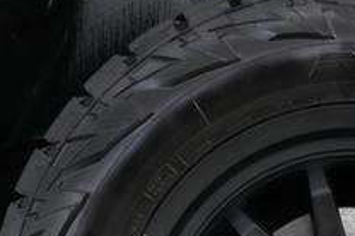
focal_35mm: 77
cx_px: 350
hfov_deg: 25.2
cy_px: 352
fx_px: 758
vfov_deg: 16.2
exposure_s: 1/160
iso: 5000
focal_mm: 25
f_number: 2.8
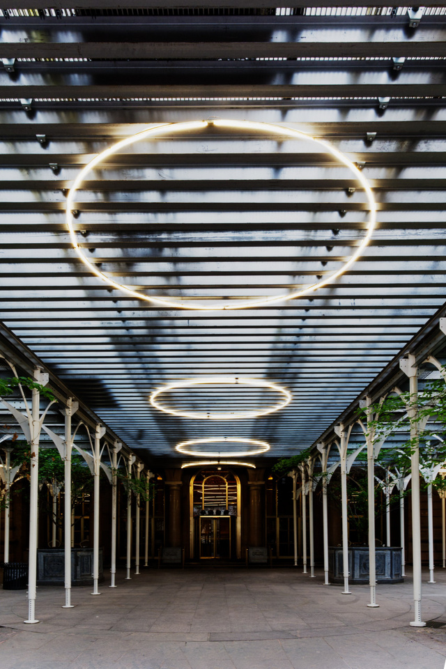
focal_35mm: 24
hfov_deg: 53.1
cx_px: 223
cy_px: 334
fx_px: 446
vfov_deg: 73.7
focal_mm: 24
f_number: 11
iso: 400
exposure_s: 1/15
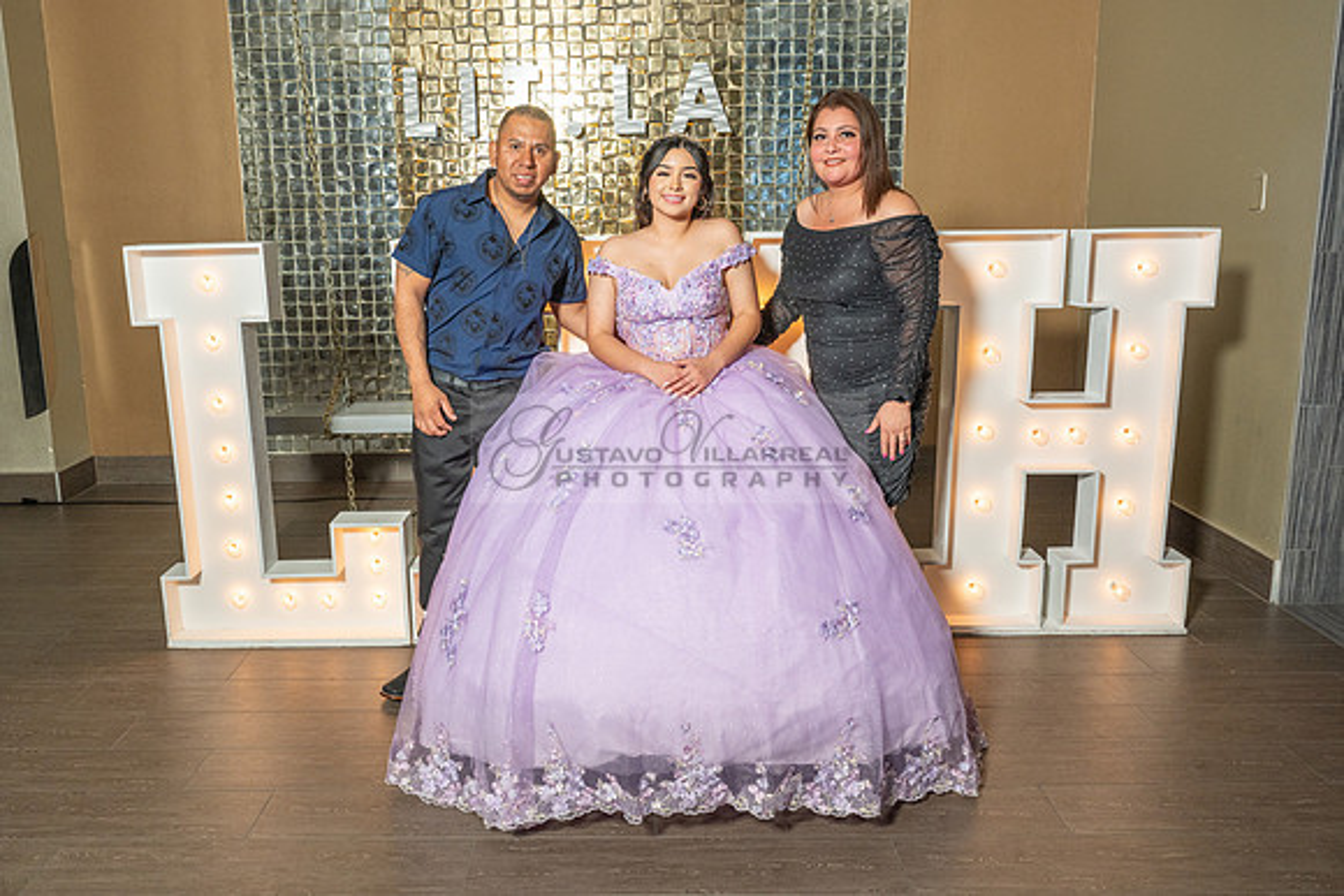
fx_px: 1099
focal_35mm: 29
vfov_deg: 44.4
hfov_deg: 62.8
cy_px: 418
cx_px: 611
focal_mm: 27
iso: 640
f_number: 5.6
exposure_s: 1/125
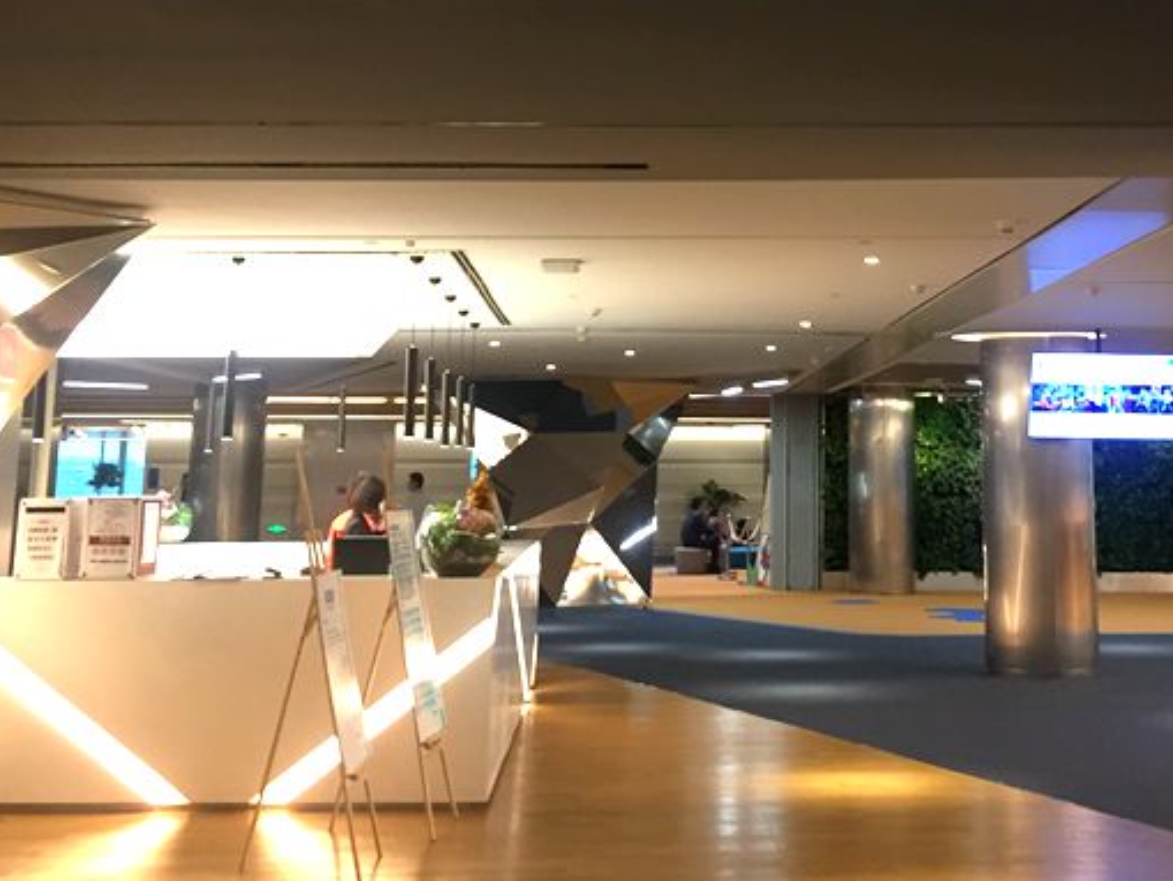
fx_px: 1932
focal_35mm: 57
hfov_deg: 33.4
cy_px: 62
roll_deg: -2.3
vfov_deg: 24.8
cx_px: 816
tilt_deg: +10.8
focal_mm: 4.15
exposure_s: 1/33
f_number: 2.2
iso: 160
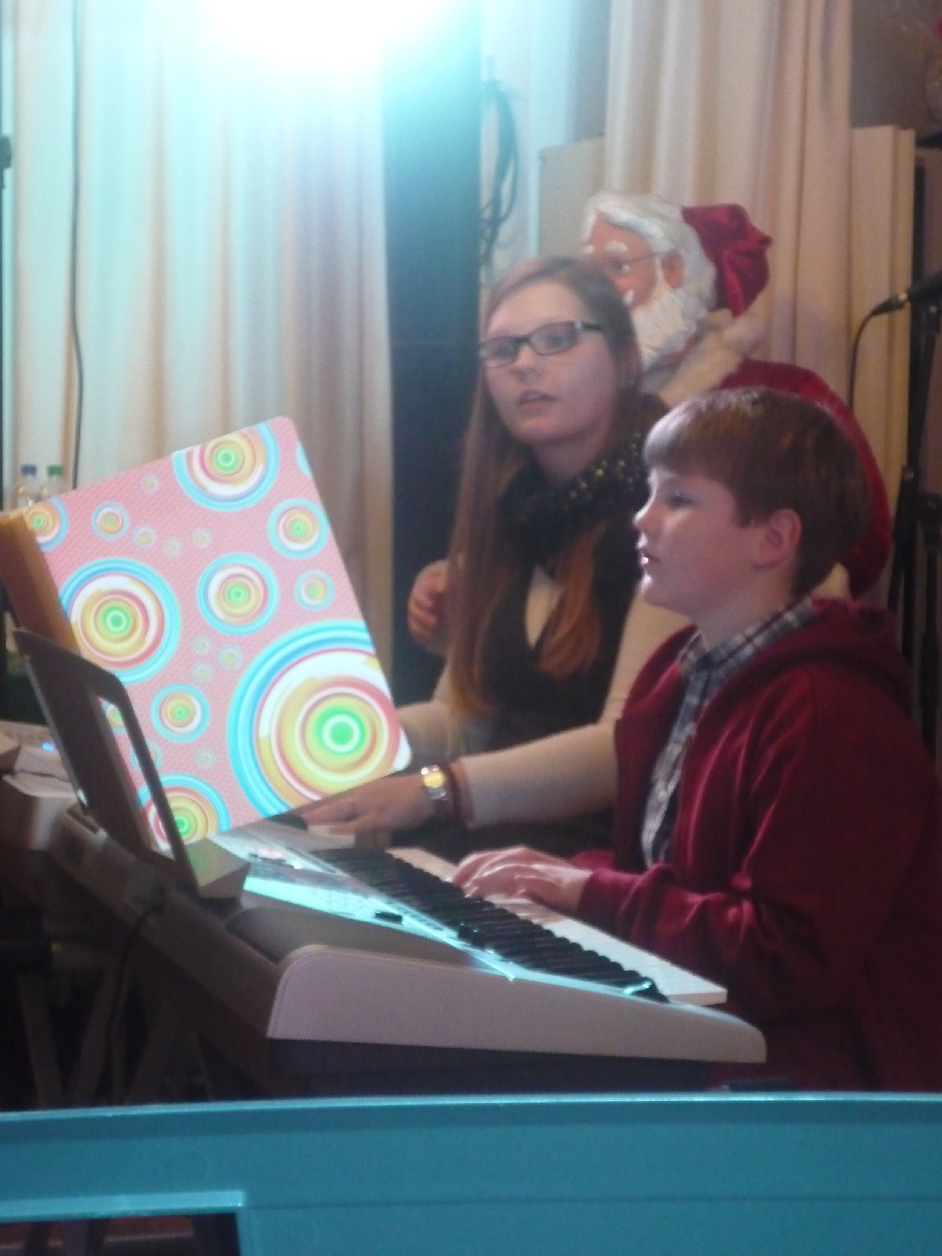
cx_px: 471
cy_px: 628
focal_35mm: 81
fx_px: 2939
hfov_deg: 18.2
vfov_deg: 24.1
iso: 800
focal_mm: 14.2
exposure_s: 1/30
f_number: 5.6
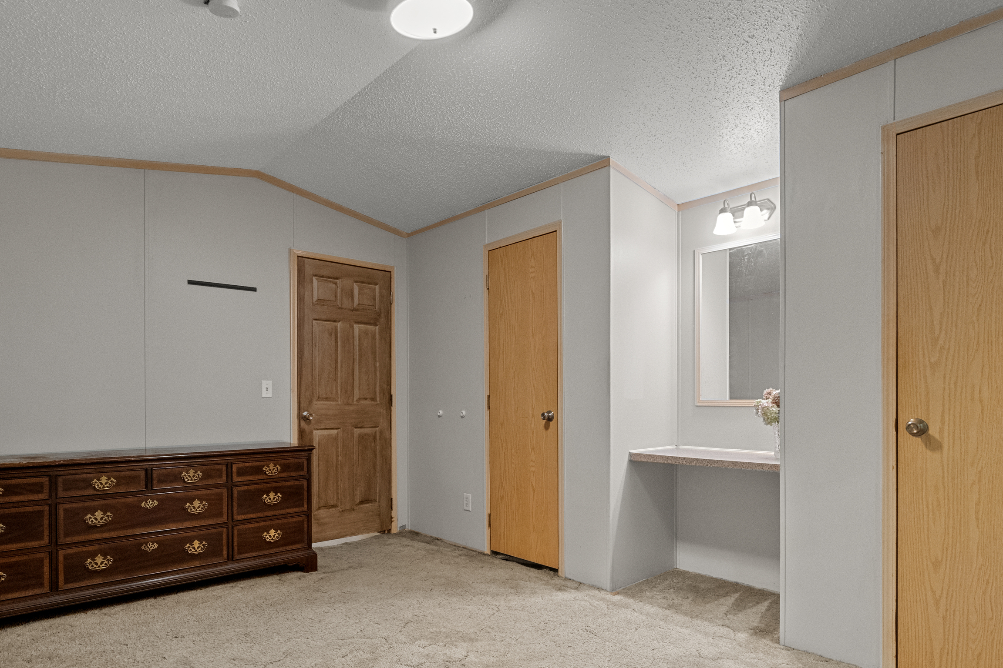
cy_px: 420
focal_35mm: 20
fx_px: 557
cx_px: 494
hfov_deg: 84.0
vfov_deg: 61.1
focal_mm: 10
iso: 1600
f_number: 8
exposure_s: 1/3
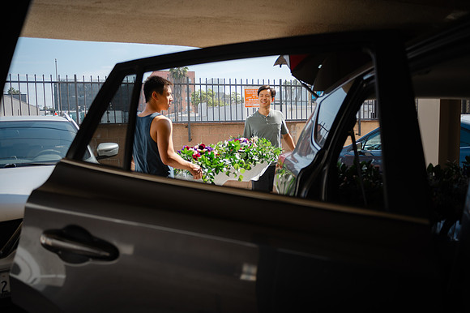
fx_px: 365
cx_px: 235
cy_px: 156
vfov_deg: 46.4
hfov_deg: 65.5
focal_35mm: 28
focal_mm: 28
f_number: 2.8
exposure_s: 1/1250
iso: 100
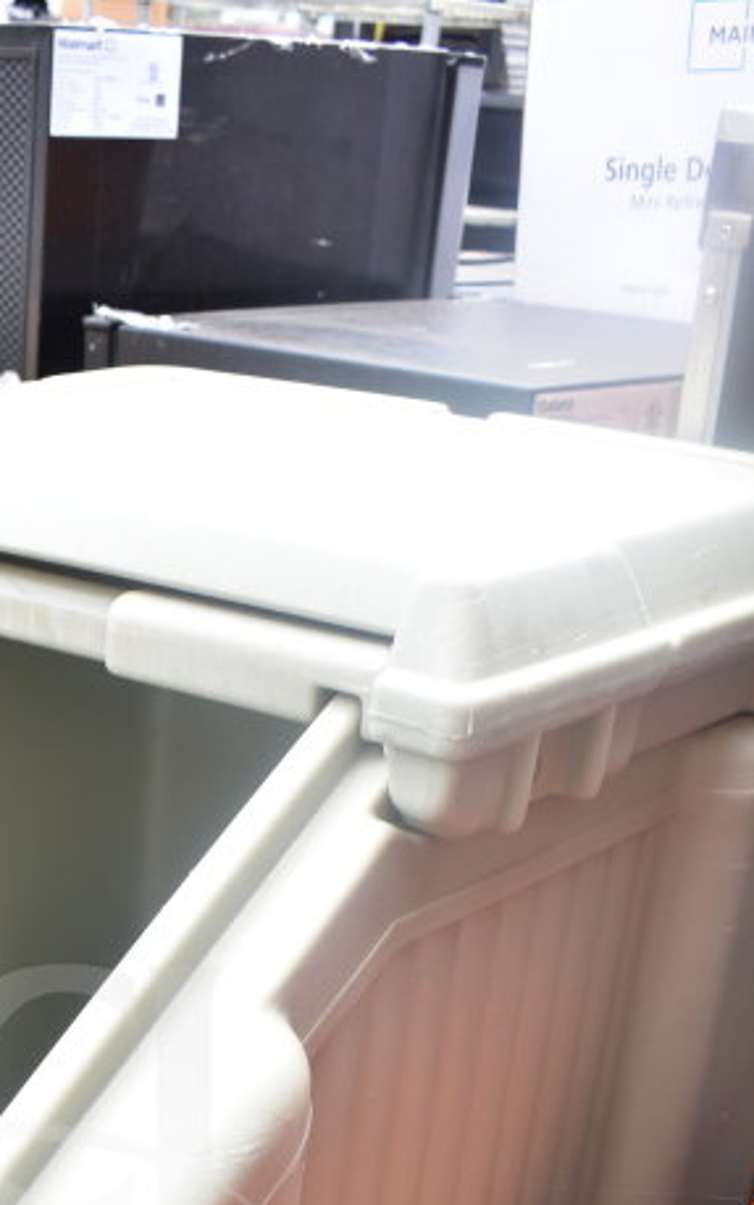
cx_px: -16
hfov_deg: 19.7
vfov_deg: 30.0
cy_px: 1175
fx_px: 2104
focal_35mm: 64
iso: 200
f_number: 5.6
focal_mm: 21
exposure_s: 1/125
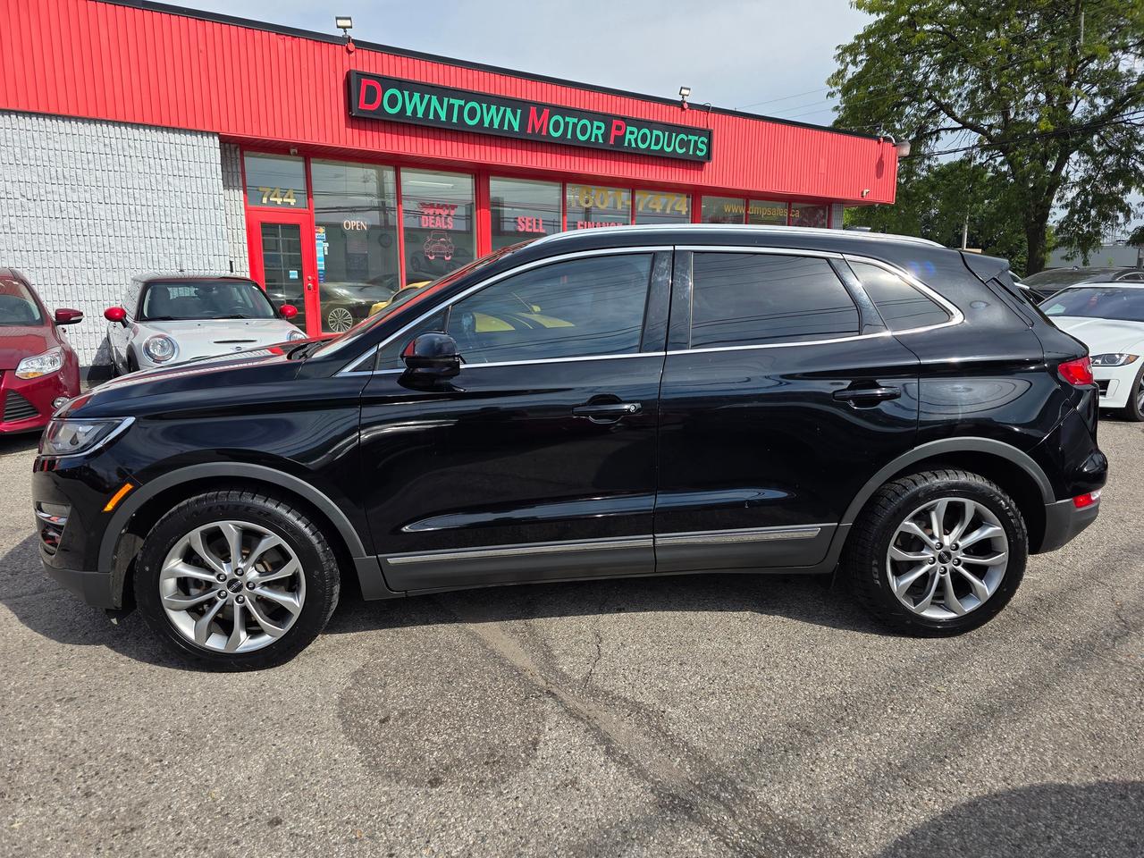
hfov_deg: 73.9
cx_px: 572
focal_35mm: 23
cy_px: 429
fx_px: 760
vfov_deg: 58.9
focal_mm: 6.3
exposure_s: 1/4650
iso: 80
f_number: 1.7
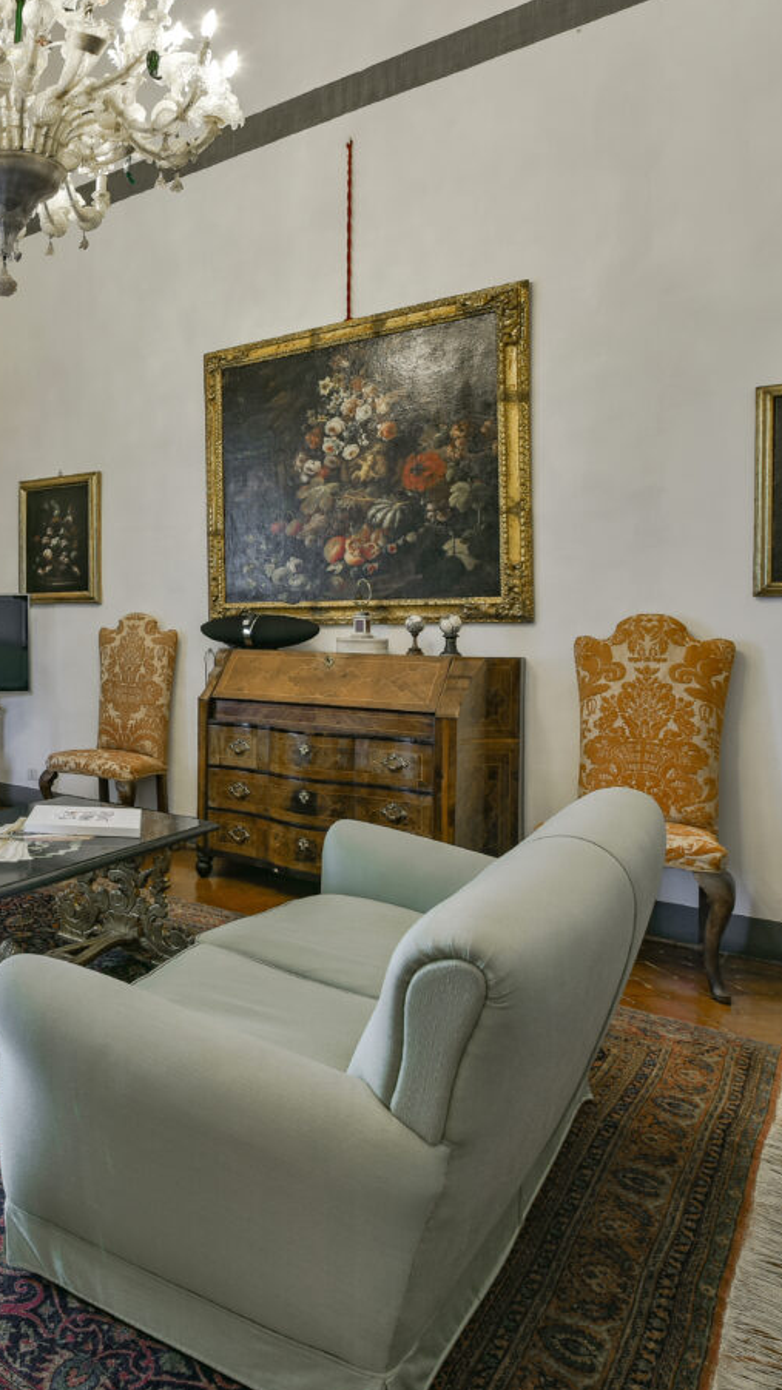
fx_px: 921
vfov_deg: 73.7
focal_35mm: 25
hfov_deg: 39.4
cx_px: -34
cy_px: 610
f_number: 8
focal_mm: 14
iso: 100
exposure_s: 1/1.67
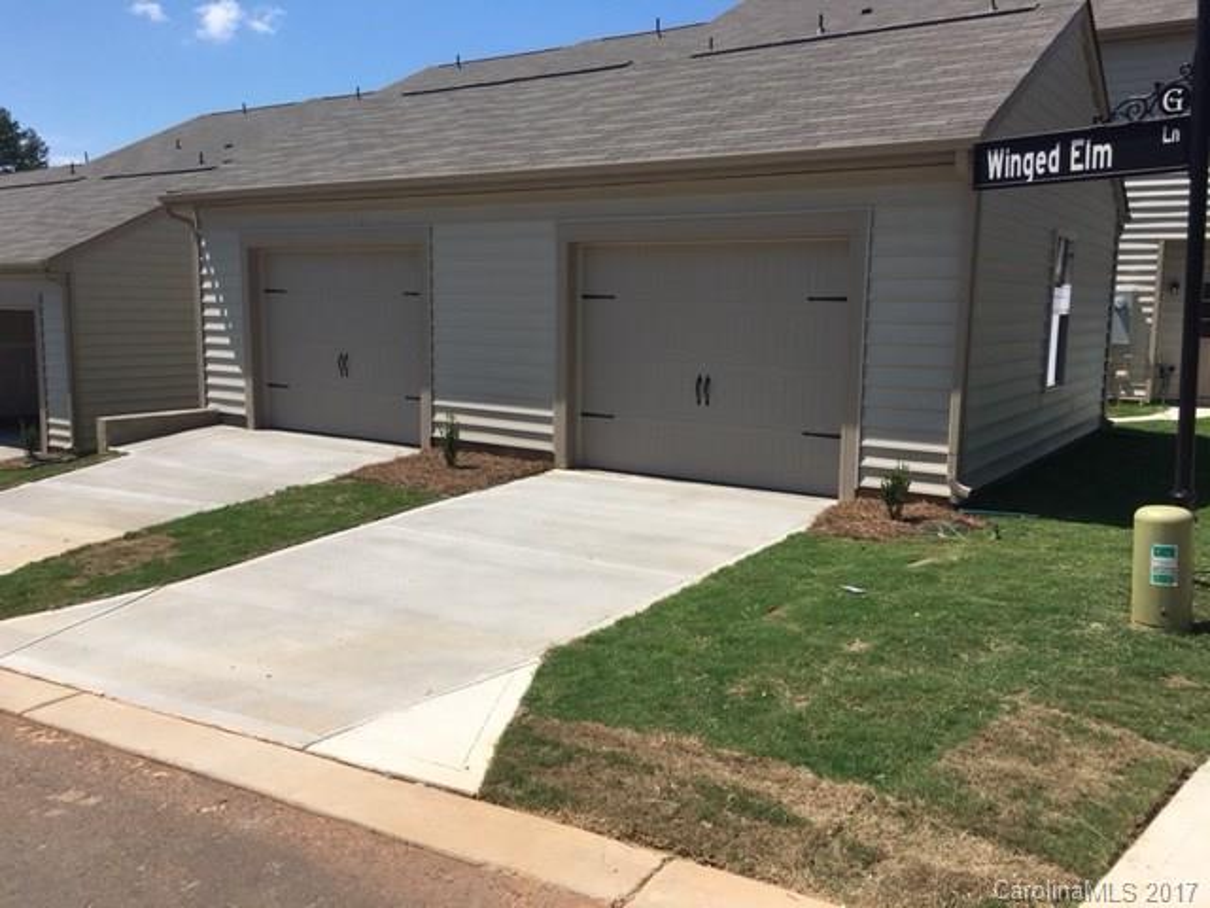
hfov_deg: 61.7
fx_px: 1014
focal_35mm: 29
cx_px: 605
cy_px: 454
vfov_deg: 48.2
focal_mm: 4.15
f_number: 2.2
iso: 25
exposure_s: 1/2331
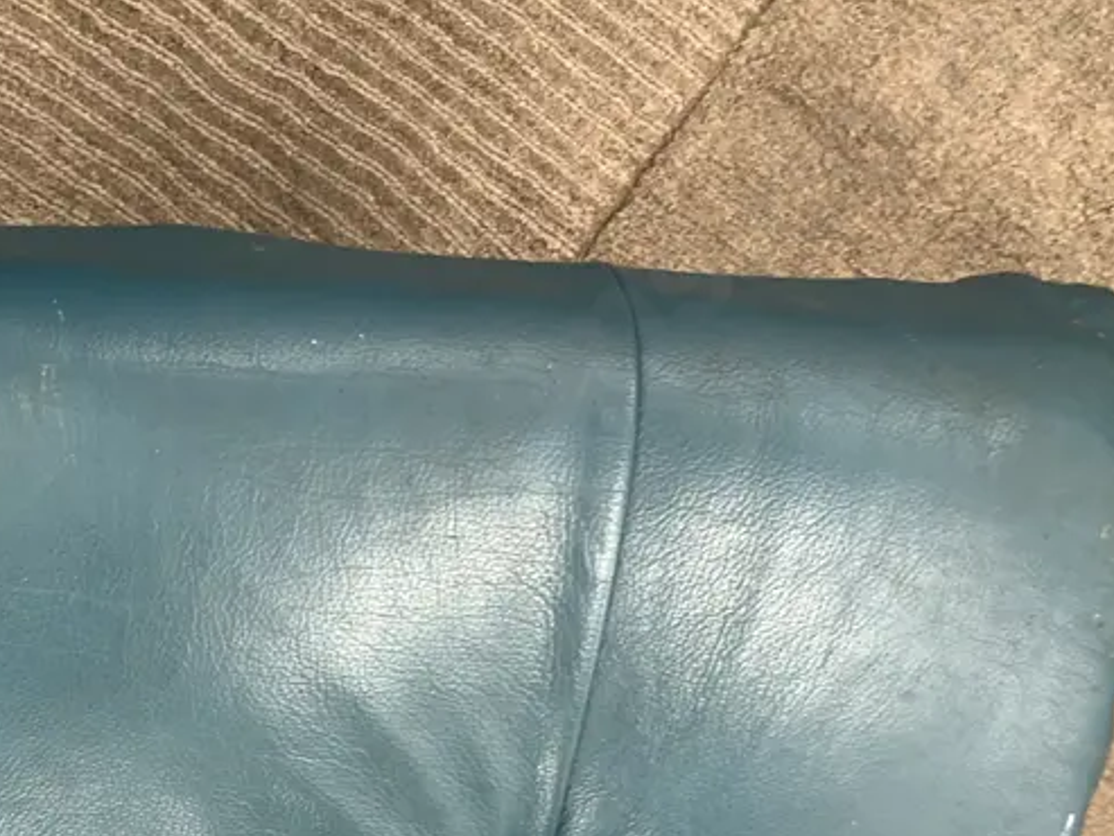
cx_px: 147
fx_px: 1738
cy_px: 685
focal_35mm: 54
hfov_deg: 33.9
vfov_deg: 26.5
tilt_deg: -66.4
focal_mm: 4.25
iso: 125
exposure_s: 1/50
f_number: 1.8
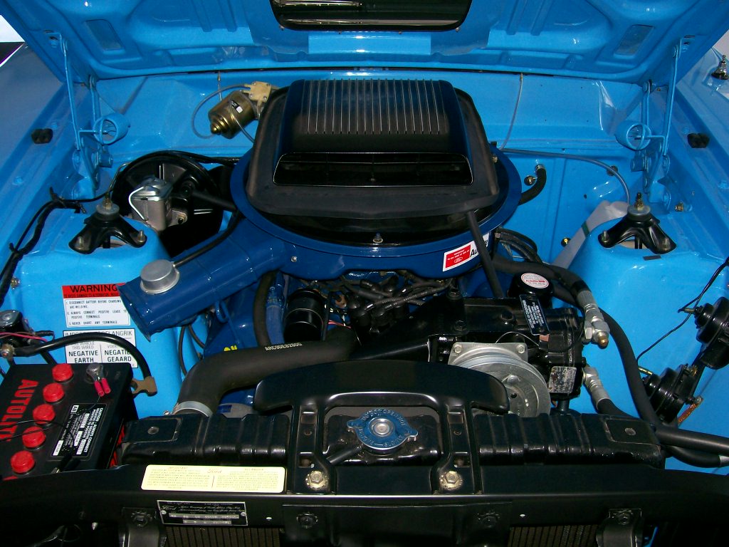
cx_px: 364
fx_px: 758
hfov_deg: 51.4
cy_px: 274
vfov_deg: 39.7
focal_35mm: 36
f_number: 2.7
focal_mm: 6
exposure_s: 1/64
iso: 80
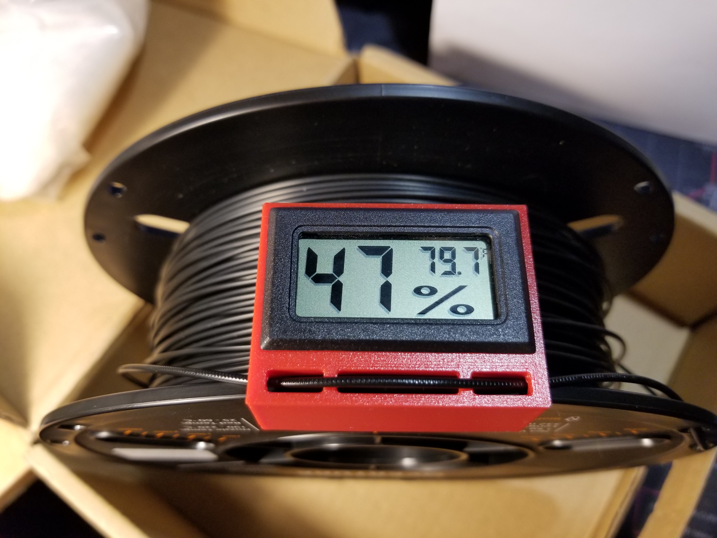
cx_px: 358
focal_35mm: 26
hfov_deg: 67.3
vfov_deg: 53.1
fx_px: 539
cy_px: 269
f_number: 1.7
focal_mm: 4.25
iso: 125
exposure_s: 1/60
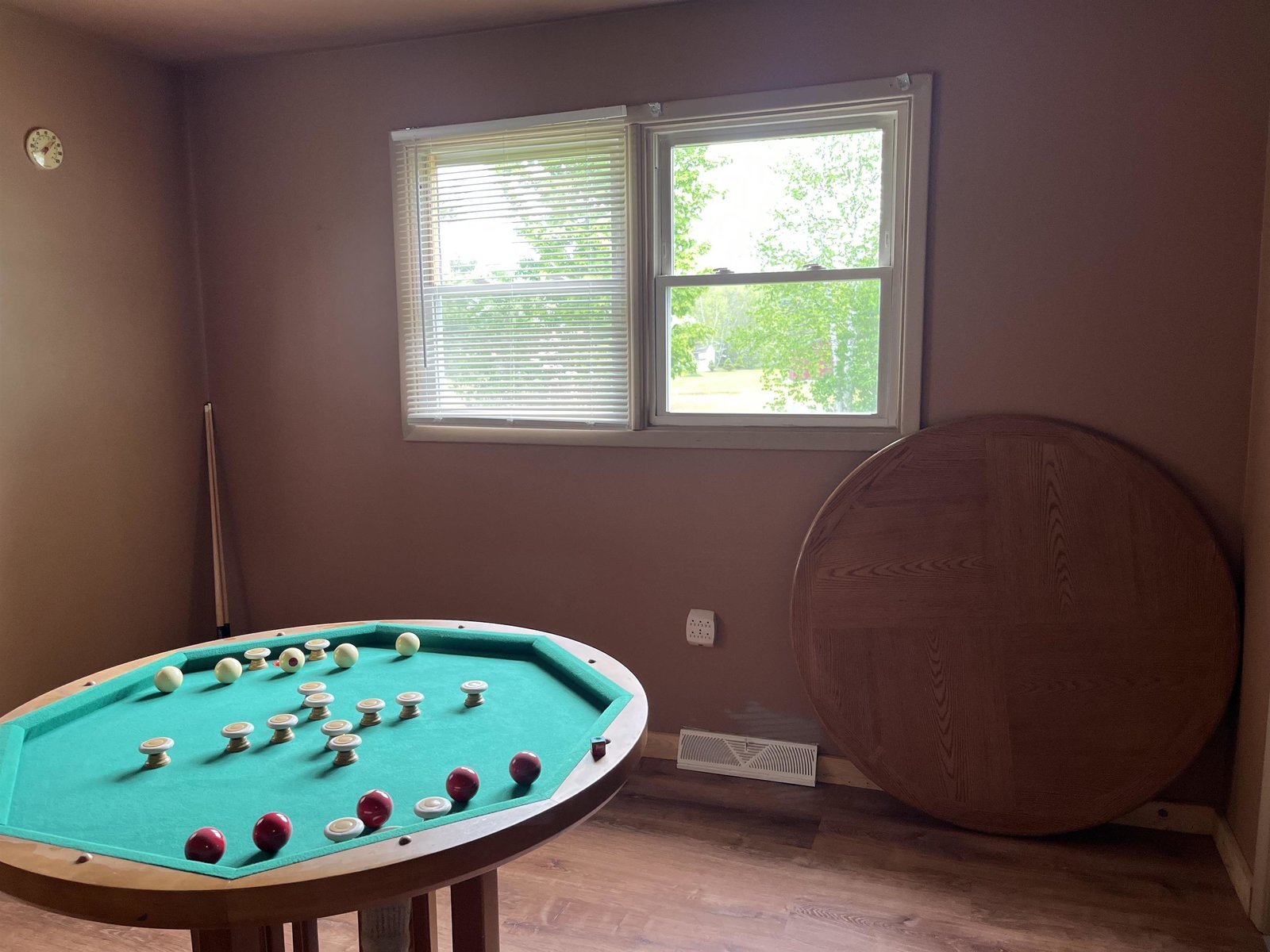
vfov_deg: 53.1
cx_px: 635
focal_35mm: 26
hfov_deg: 67.3
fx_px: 954
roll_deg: +0.2
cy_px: 476
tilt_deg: -7.9
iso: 125
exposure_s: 1/121
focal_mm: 5.1
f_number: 1.6
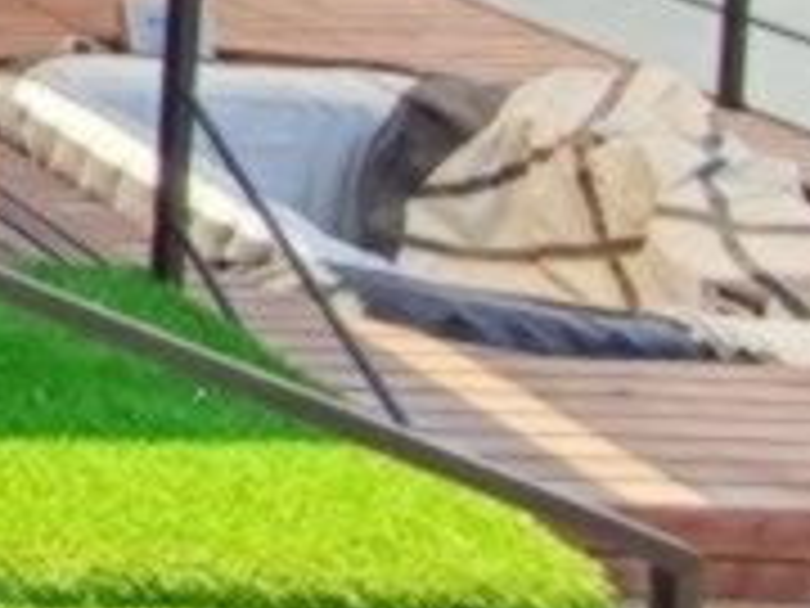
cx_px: -1318
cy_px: -558
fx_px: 2129
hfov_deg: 13.2
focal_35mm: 91
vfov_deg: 14.0
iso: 40
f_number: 2.2
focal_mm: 1.64
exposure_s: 1/754
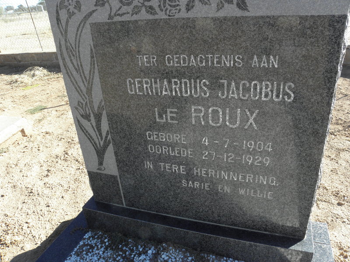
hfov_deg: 67.3
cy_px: 131
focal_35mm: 26
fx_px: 263
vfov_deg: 53.1
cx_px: 175
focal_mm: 4.6
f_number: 5.6
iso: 64
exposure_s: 1/80
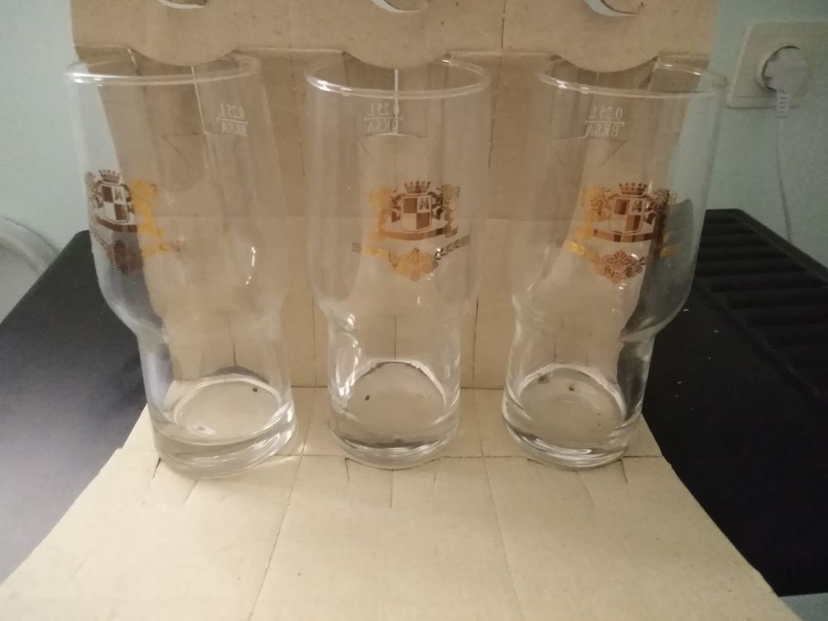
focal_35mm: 26
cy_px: 310
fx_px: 622
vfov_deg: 53.1
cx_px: 414
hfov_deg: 67.3
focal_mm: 3.46
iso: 2187
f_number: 2.2
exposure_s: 1/12
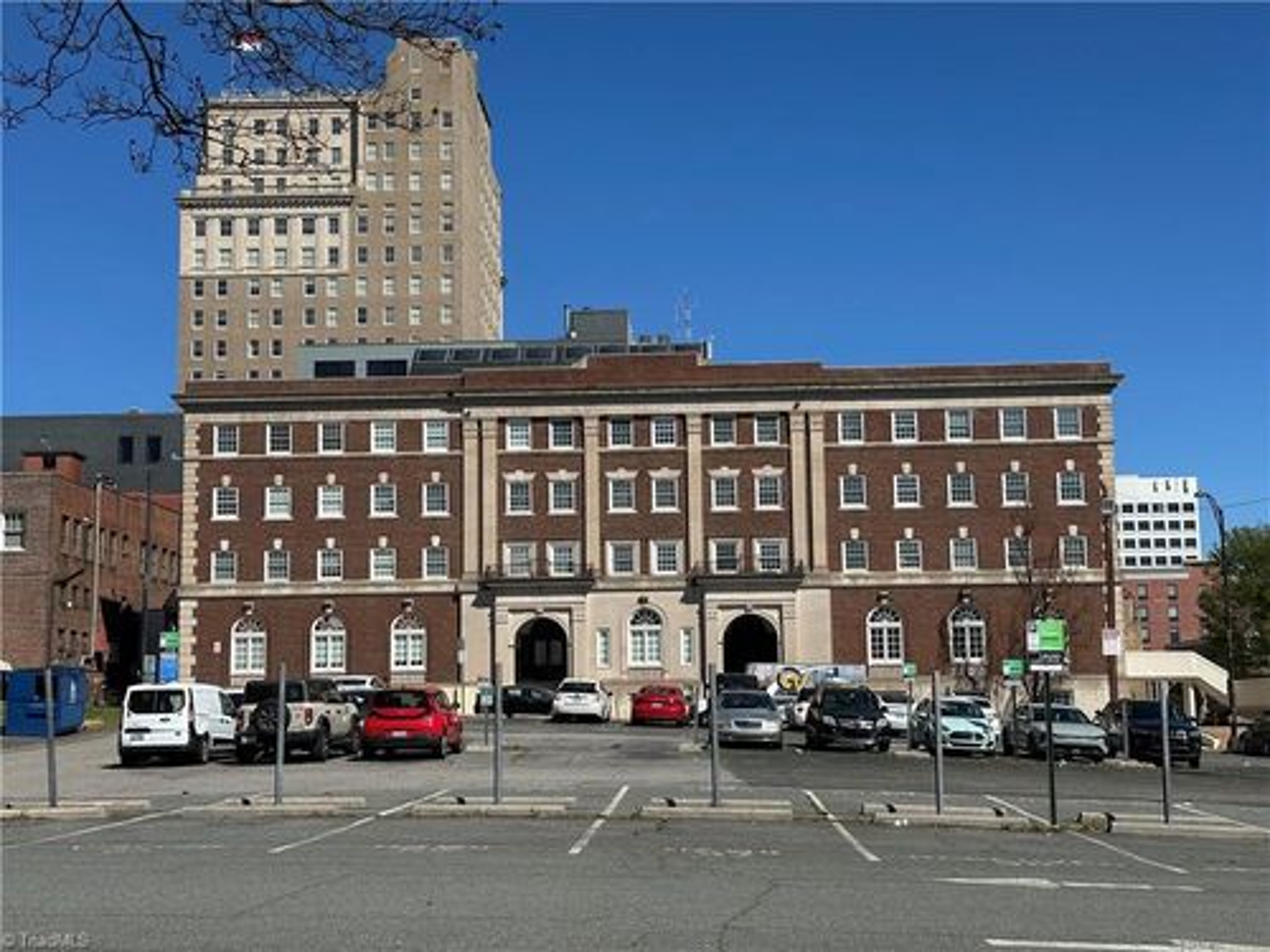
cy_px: 476
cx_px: 635
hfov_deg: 39.7
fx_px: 1761
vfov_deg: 30.3
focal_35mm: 48
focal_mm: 6.86
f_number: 1.78
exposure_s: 1/5882
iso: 64
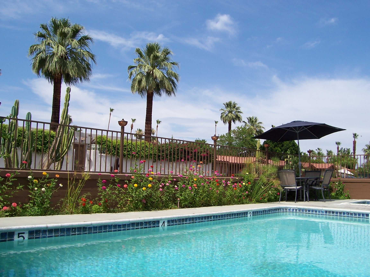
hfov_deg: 54.0
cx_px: 185
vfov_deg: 41.8
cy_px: 138
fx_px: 363
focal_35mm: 34
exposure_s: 1/750
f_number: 5.6
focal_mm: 5.6
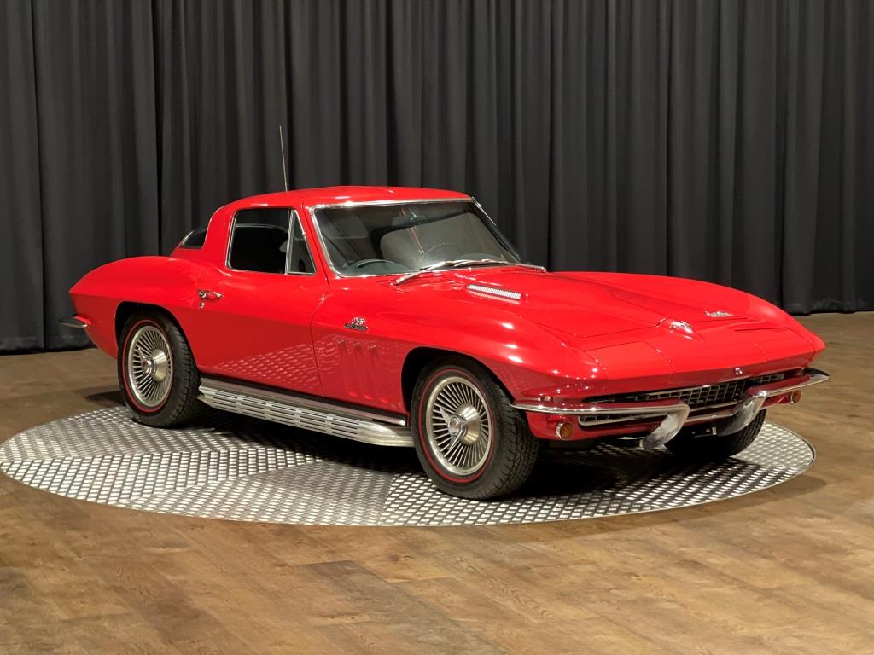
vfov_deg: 19.1
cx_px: 437
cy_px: 328
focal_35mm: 77
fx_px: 1944
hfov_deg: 25.3
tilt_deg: -6.4
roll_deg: +1.0
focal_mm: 9
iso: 400
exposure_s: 1/14
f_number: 2.8
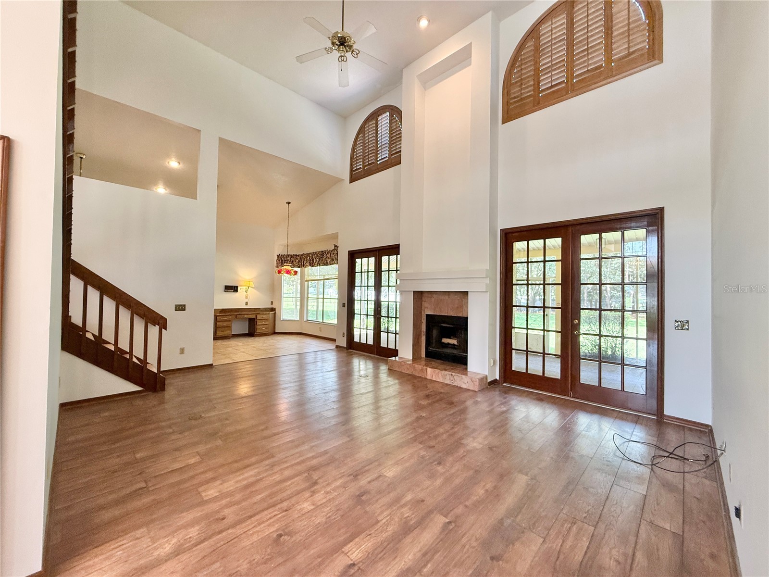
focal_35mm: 14
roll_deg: -0.6
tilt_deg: +1.0
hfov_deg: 102.1
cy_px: 288
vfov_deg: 85.7
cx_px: 384
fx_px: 311
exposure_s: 1/120
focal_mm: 2.22
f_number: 2.2
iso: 250
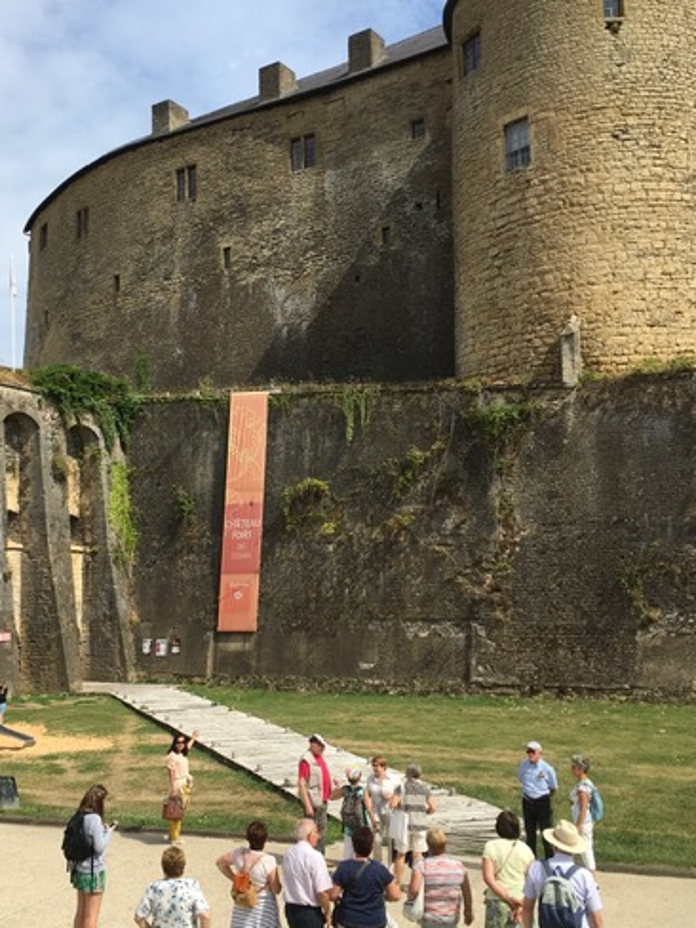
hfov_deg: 37.4
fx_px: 1019
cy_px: 487
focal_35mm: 38
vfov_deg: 49.0
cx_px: 242
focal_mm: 4.15
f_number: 2.2
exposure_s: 1/1709
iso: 25
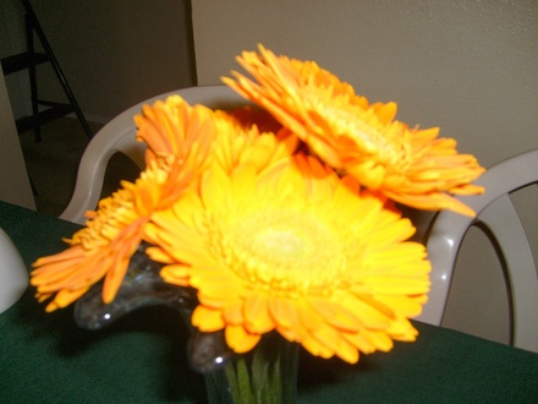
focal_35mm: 35
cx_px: 269
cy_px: 202
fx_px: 544
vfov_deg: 40.7
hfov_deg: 52.6
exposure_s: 1/45
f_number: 2.8
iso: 100
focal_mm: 5.8
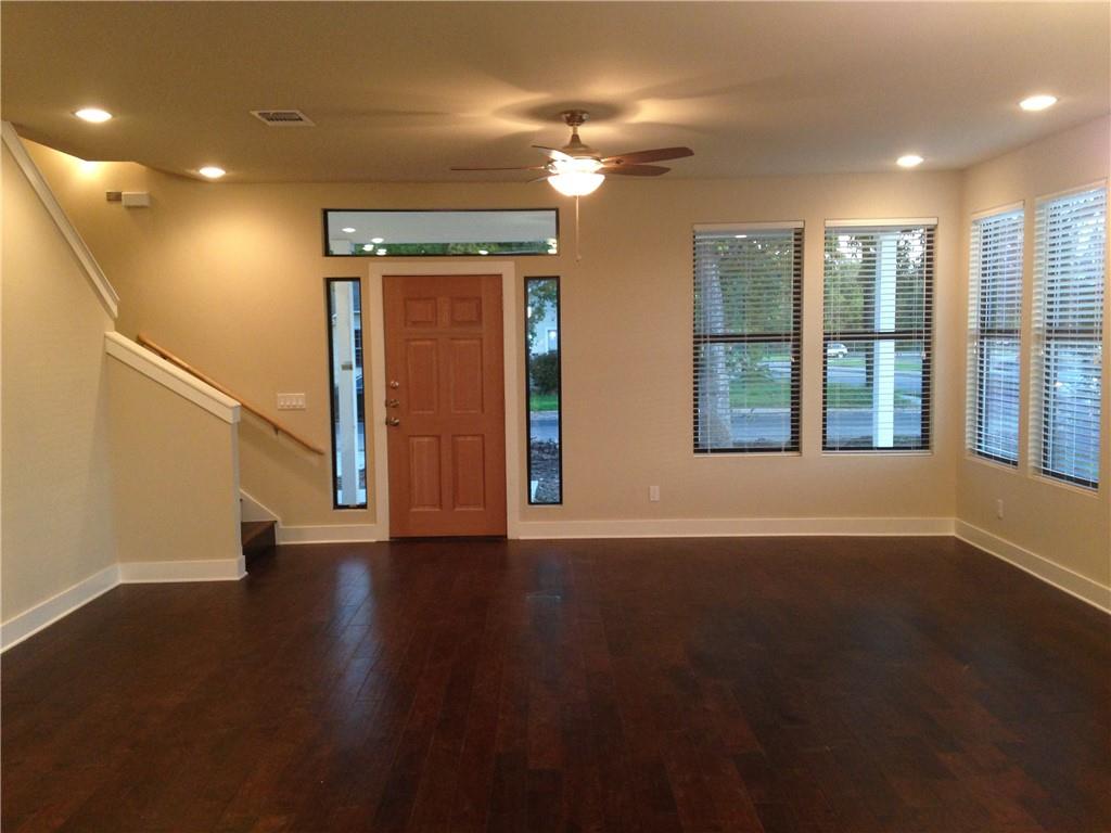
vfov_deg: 42.9
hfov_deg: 55.4
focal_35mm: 33
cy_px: 416
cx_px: 556
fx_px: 1059
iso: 160
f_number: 2.4
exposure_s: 1/20
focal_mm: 4.12
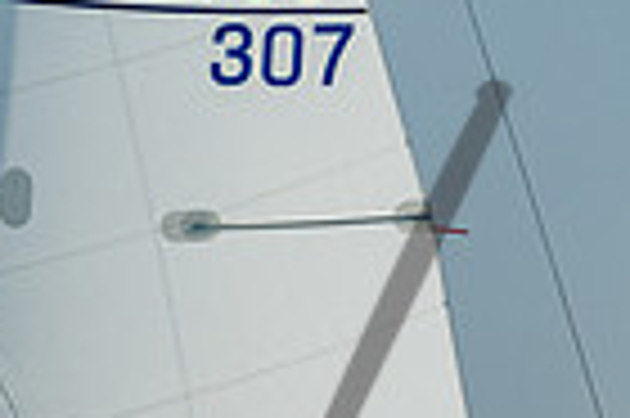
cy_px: 587
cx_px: 503
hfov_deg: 4.6
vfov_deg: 3.0
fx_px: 7901
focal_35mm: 452
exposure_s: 1/1250
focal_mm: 98
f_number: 6.3
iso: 320
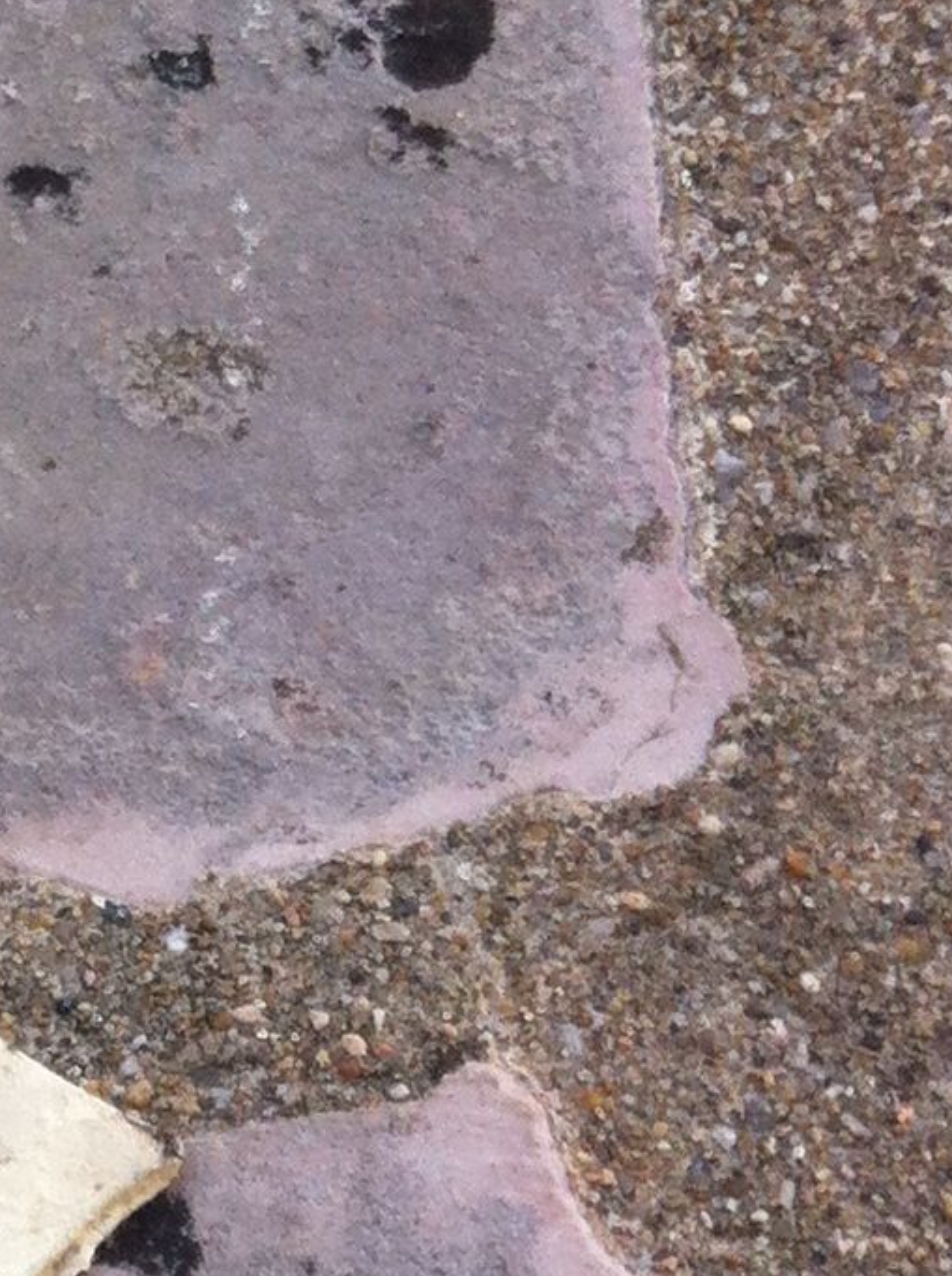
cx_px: -662
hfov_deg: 10.6
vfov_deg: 14.4
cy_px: 1521
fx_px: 4892
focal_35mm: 133
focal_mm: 3.85
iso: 80
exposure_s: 1/347
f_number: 2.8
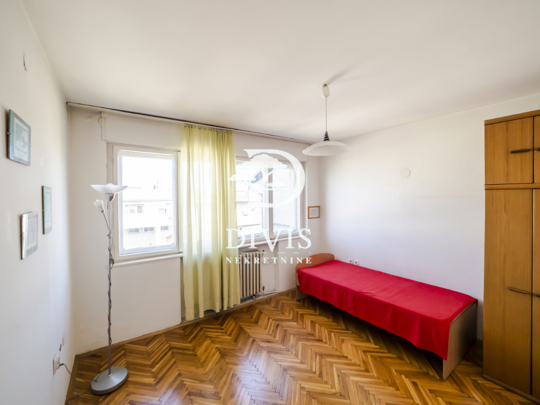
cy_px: 202
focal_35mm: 14
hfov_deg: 102.1
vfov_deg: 85.7
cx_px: 270
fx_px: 218
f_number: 4
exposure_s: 1/400
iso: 400
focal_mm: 7
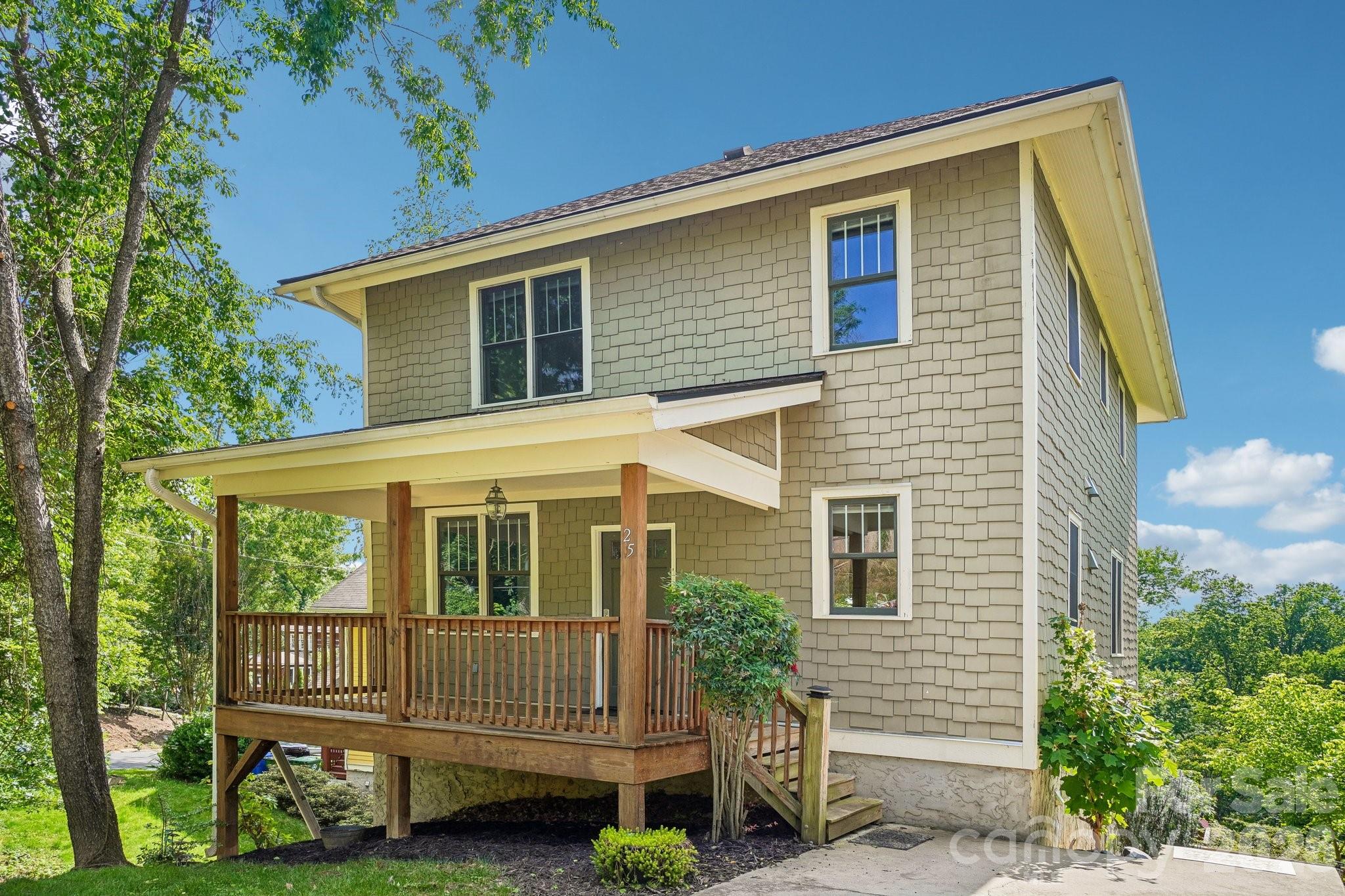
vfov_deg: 53.1
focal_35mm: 24
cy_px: 448
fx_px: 897
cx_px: 672
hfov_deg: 73.7
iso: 100
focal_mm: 16
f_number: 8
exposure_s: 1/100
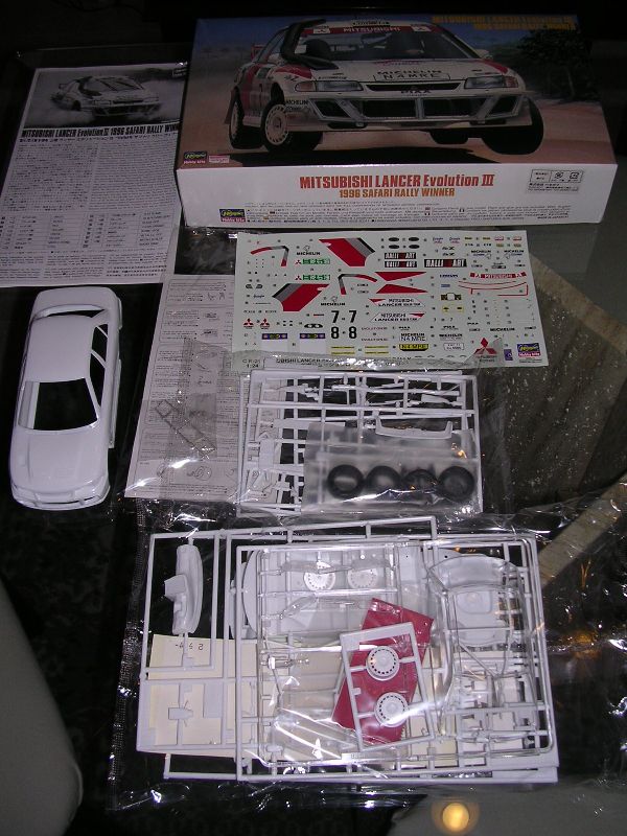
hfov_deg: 37.7
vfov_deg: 49.0
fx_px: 918
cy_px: 418
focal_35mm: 38
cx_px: 314
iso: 100
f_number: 2.8
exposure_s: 1/60.1
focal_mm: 5.8
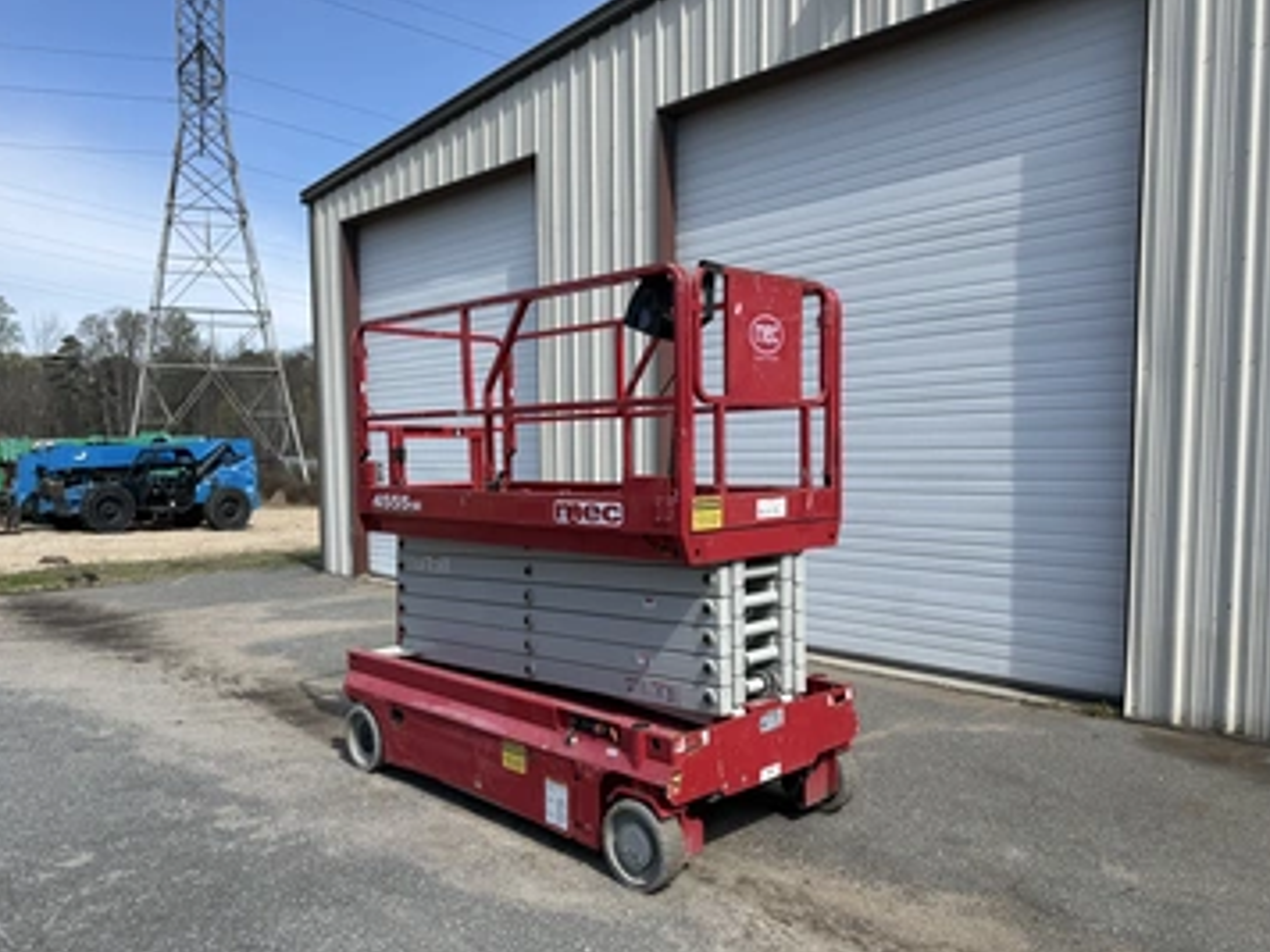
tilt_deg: -3.8
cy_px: 524
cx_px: 610
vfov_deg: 51.3
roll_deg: +0.1
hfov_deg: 65.3
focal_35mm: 27
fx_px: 991
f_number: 1.78
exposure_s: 1/3425
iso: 80
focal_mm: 6.76
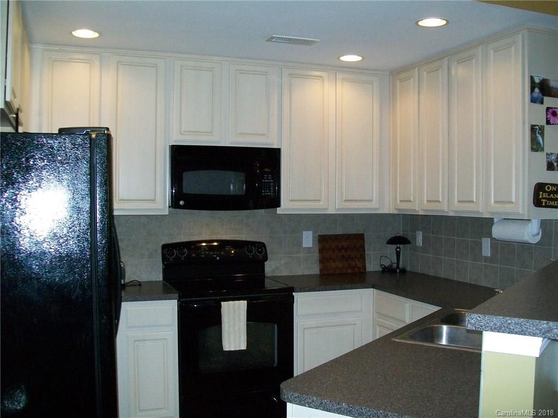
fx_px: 580
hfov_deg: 51.4
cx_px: 279
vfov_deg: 39.7
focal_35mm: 36
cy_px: 209
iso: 200
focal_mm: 6
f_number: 2.7
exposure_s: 1/125
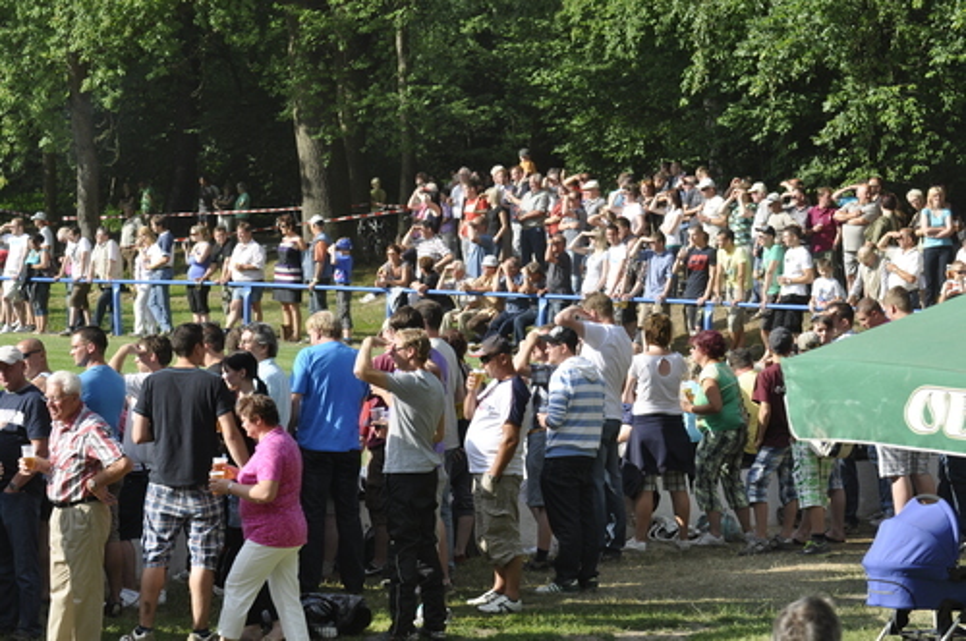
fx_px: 3819
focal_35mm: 142
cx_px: 483
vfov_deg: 9.6
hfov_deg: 14.4
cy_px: 320
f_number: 8
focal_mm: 95
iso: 200
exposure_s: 1/250
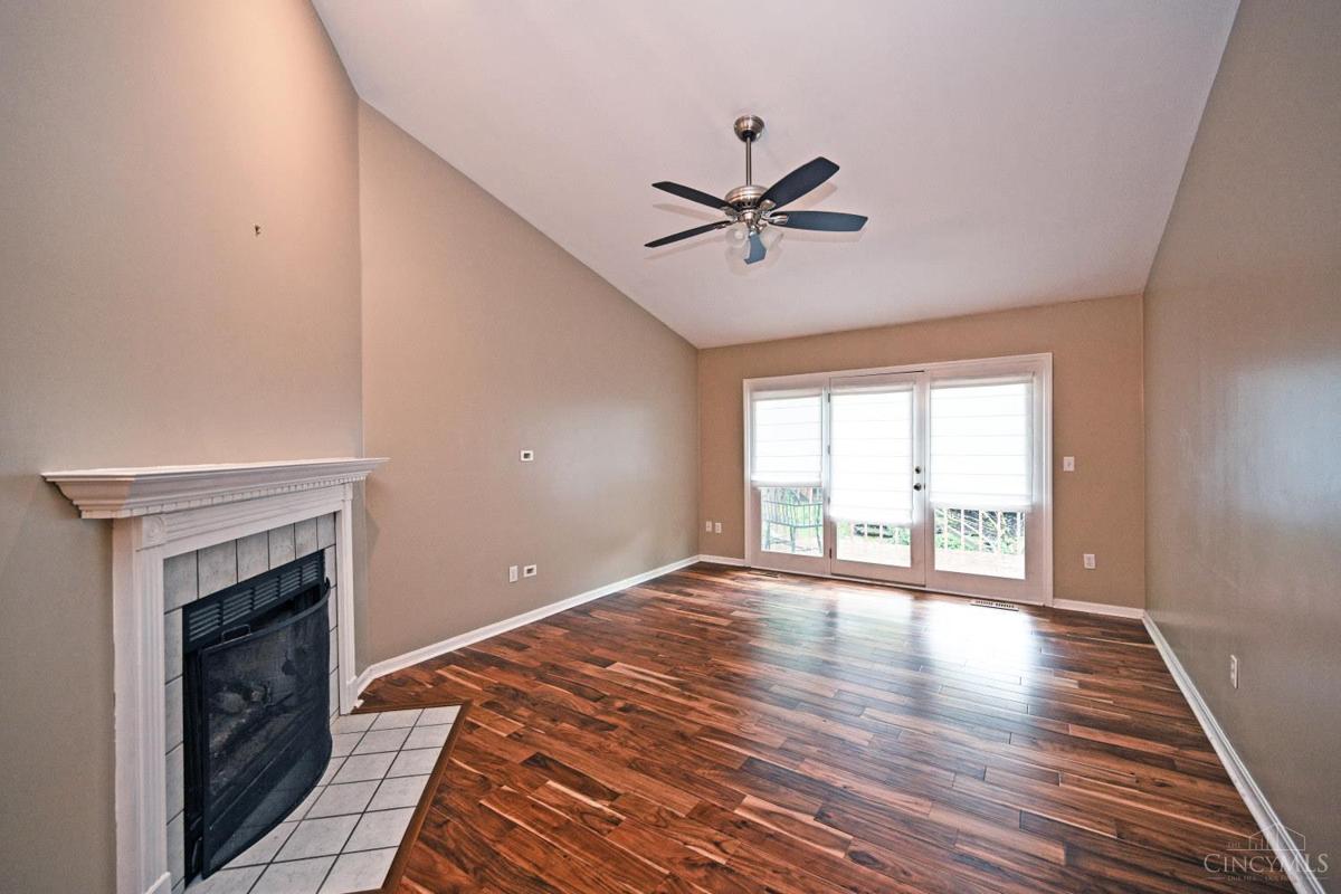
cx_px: 670
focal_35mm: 14
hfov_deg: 104.3
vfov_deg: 81.2
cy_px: 447
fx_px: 521
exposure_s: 1/60
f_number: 4
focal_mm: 14
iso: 1000
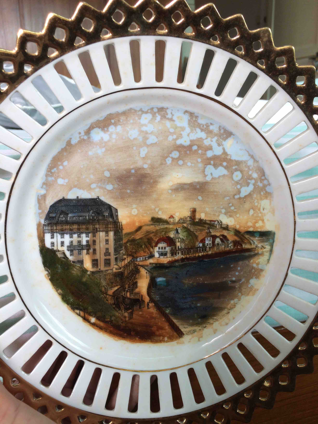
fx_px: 355
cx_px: 159
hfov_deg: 48.2
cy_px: 212
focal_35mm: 29
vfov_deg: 61.7
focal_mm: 4.15
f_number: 2.2
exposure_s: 1/50
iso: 40
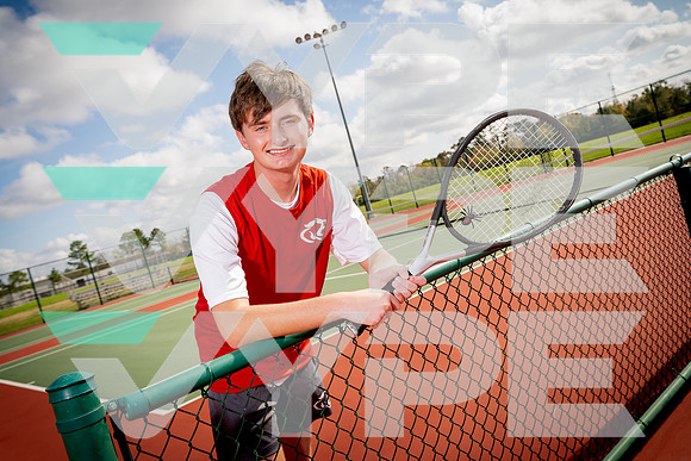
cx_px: 346
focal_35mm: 30
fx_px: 576
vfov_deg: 43.6
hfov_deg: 61.9
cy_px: 230
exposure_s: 1/250
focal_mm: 30
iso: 100
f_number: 7.1
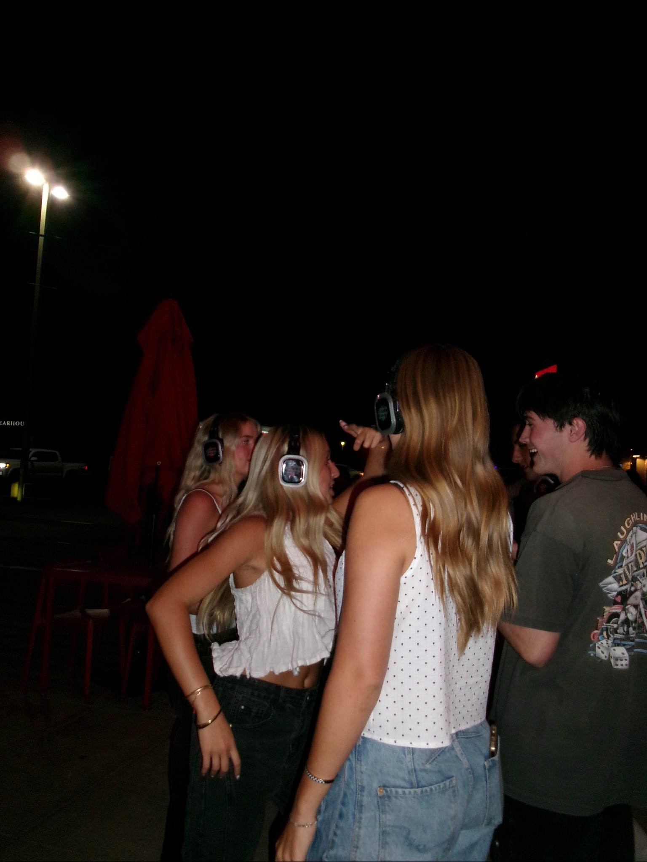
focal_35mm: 28
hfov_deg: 49.7
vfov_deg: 63.4
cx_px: 324
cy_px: 431
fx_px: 698
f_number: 3.9
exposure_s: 1/50
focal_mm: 5.1
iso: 400
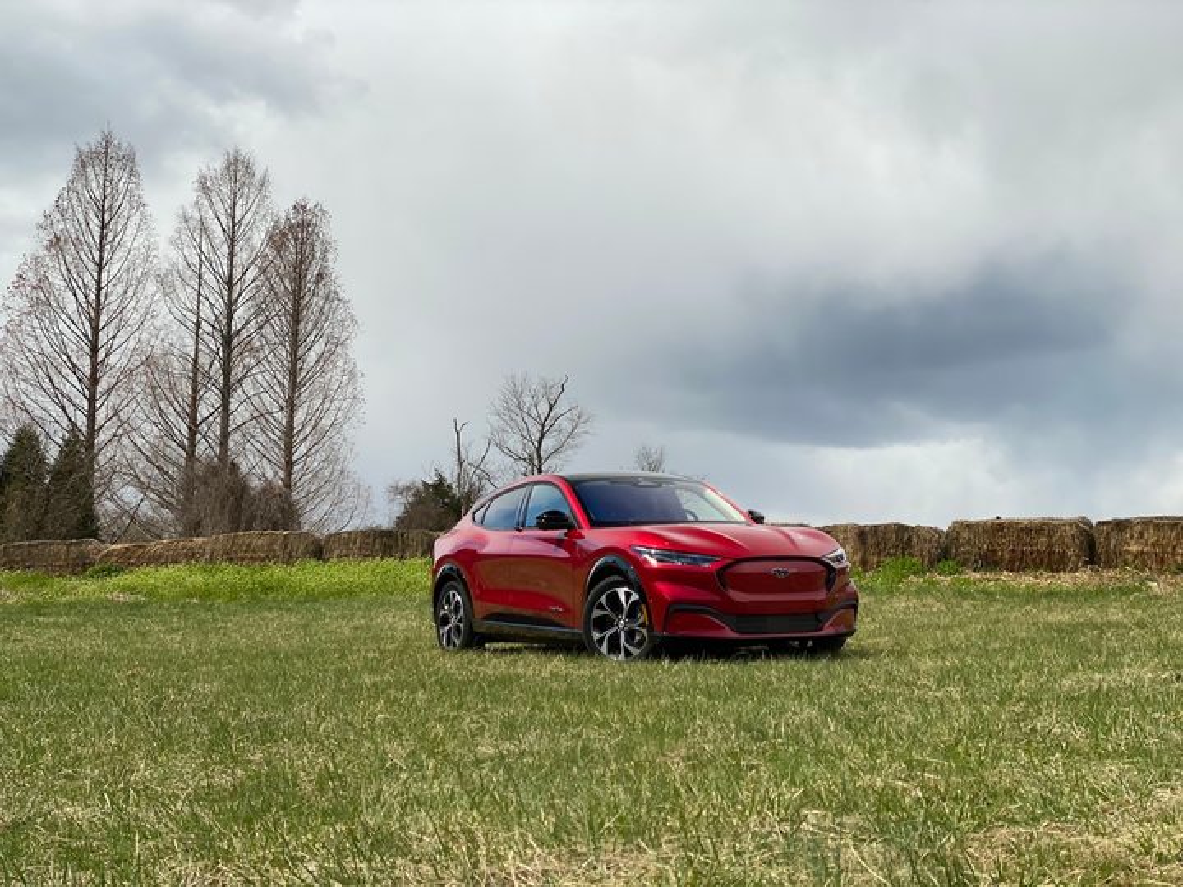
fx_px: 1777
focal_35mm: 52
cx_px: 592
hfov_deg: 36.8
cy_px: 444
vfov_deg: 28.0
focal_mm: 6
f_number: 2
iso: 20
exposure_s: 1/1043
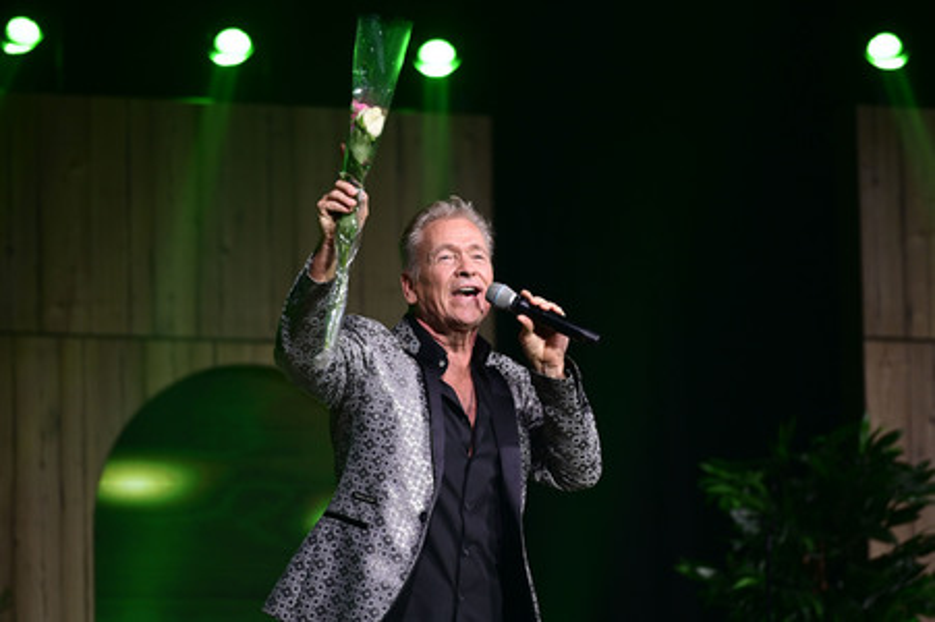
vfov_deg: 6.9
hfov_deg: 10.3
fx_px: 5190
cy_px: 311
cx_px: 468
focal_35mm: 200
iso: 1600
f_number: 4
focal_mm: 200
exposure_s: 1/320
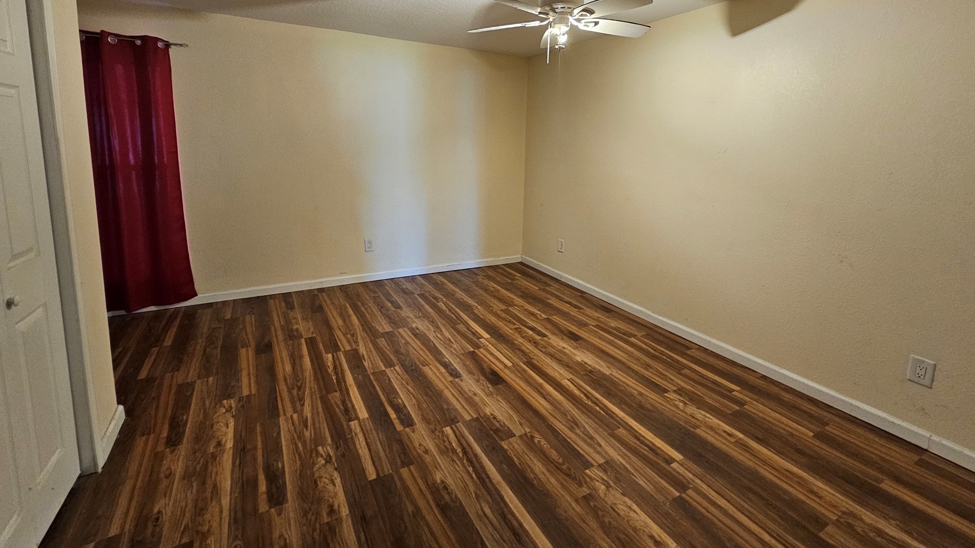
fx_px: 388
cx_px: 488
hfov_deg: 103.0
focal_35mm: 15
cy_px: 195
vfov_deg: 69.1
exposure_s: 1/30
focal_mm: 2.2
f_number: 2.2
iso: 400
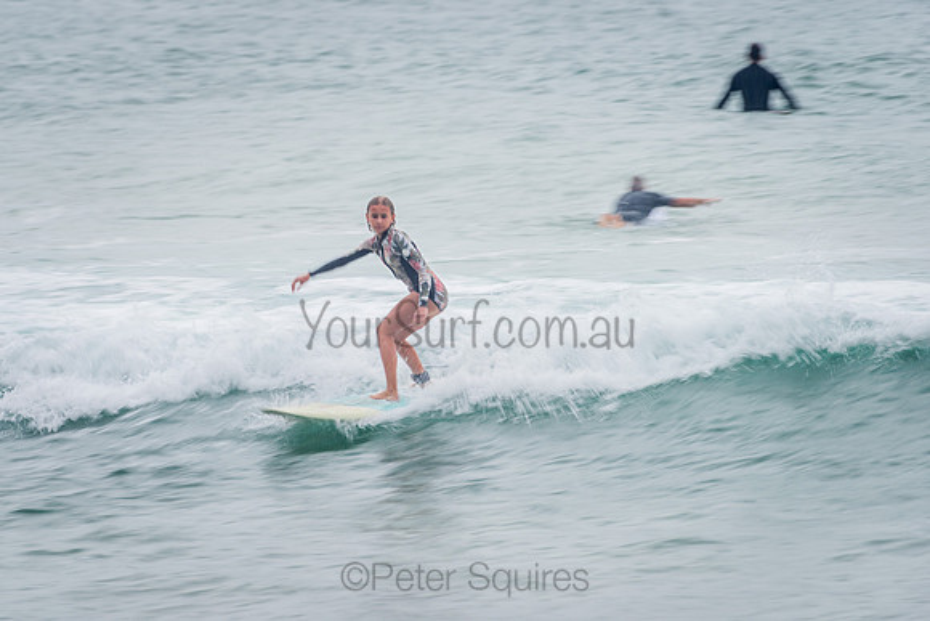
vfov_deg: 2.4
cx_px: 406
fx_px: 14552
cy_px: 271
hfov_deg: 3.7
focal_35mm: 563
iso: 64
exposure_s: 1/30
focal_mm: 500
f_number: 8
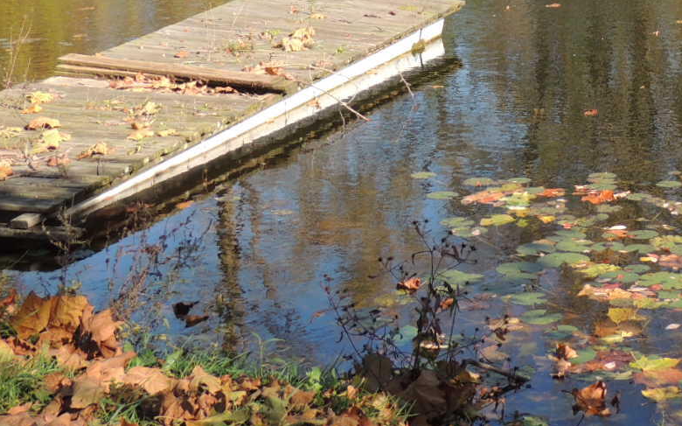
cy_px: -94
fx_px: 1617
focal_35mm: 87
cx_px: 628
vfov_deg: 14.5
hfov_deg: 23.1
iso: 100
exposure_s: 1/400
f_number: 3.3
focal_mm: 7.1
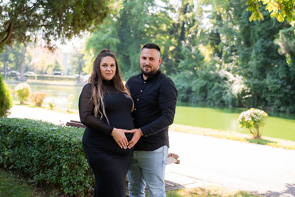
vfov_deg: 24.5
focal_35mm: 55
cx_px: 141
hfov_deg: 36.2
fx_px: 452
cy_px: 96
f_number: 2.8
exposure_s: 1/800
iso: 500
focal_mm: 52
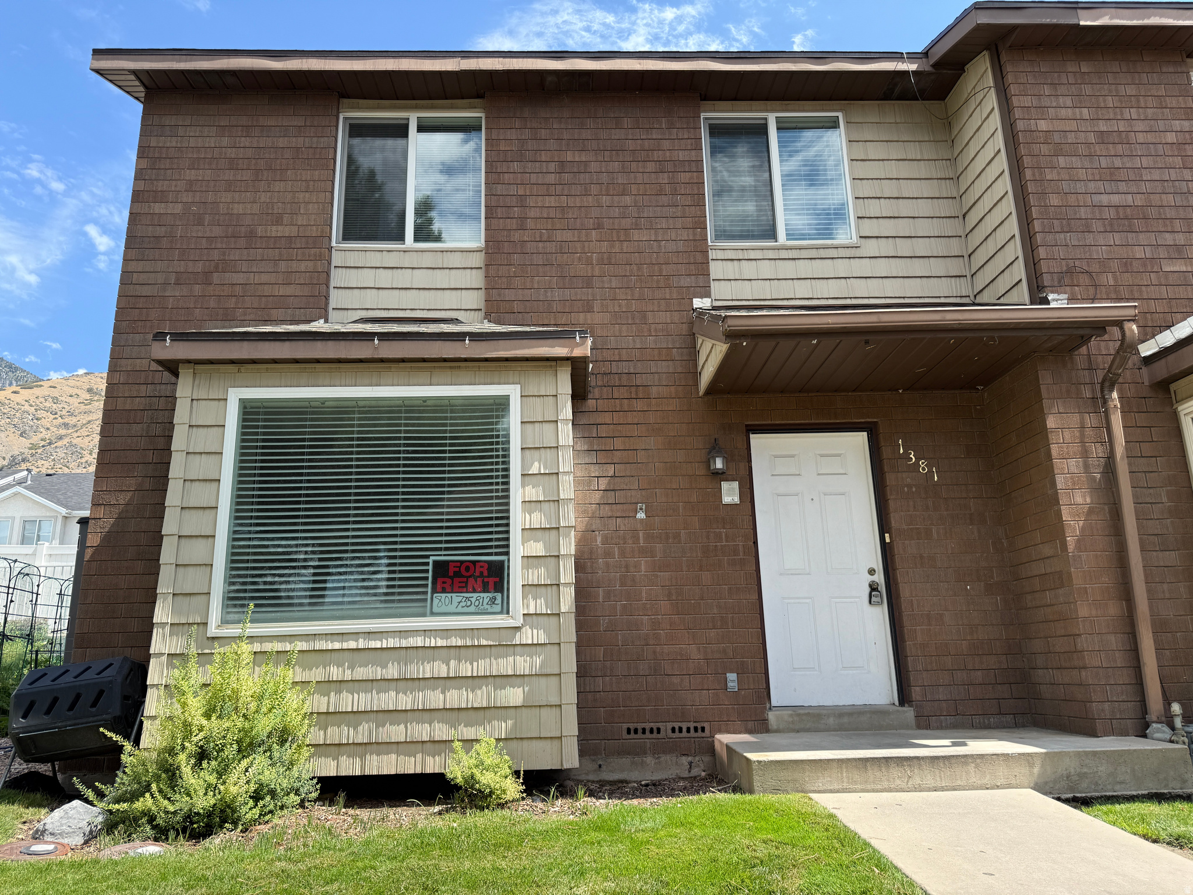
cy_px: 448
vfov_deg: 56.8
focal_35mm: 24
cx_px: 596
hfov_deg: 71.6
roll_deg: +1.0
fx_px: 827
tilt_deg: +15.0
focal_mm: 6.76
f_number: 1.78
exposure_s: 1/1689
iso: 80
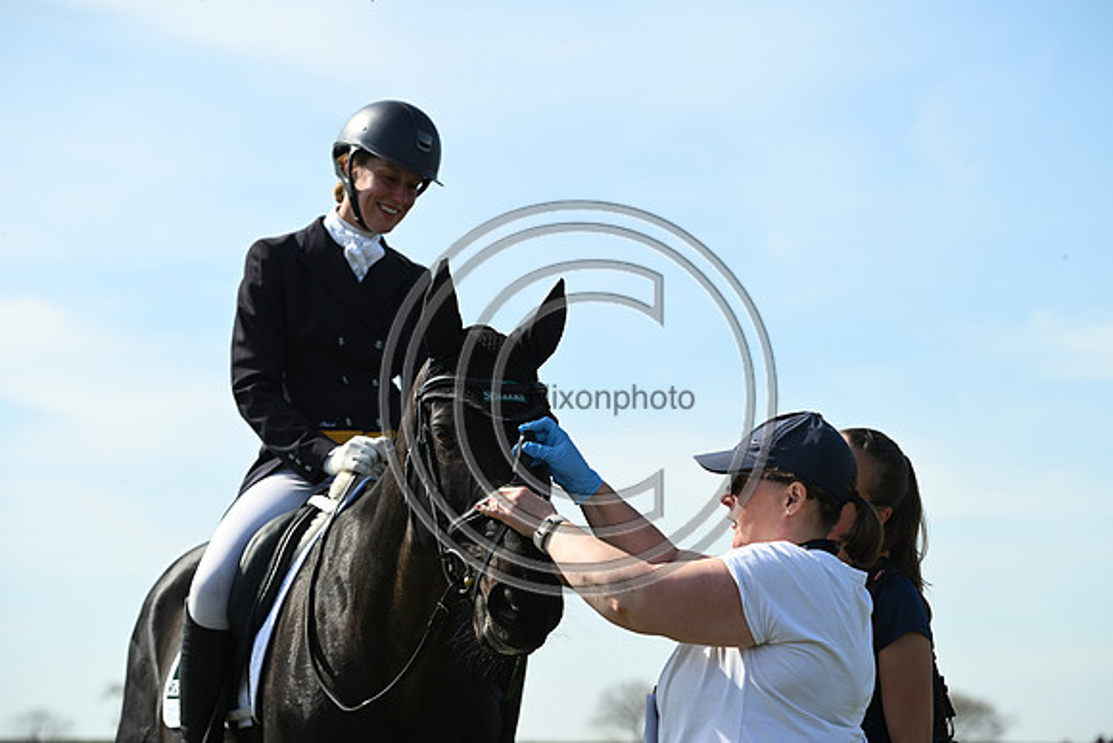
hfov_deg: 20.0
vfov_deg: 13.4
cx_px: 556
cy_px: 372
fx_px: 3154
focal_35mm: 102
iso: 220
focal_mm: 102
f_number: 5
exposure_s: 1/1250
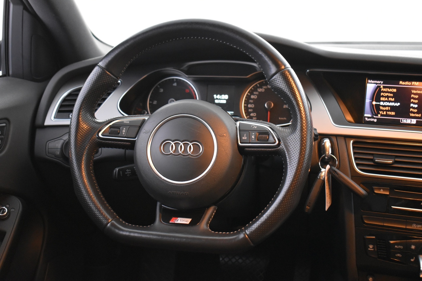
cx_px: 211
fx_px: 527
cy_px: 140
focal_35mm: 45
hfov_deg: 43.6
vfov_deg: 29.9
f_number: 4.2
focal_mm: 30
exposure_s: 1/15
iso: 3200
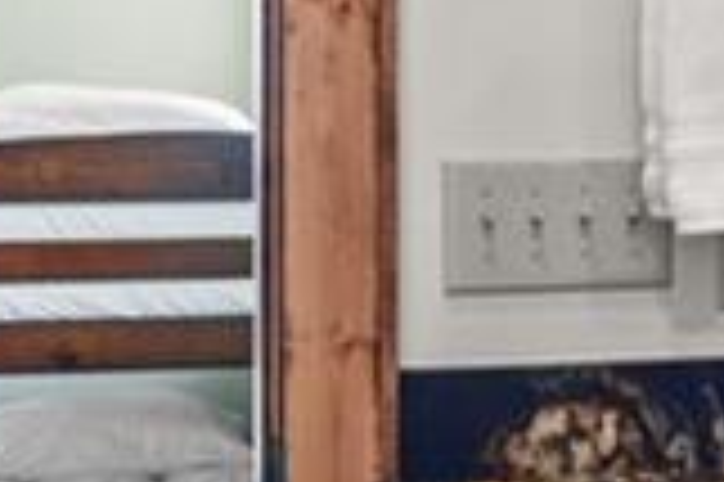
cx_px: 724
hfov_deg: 18.5
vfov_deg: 12.6
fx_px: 2170
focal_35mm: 108
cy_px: 110
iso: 250
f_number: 8
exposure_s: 1/2.5
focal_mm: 17
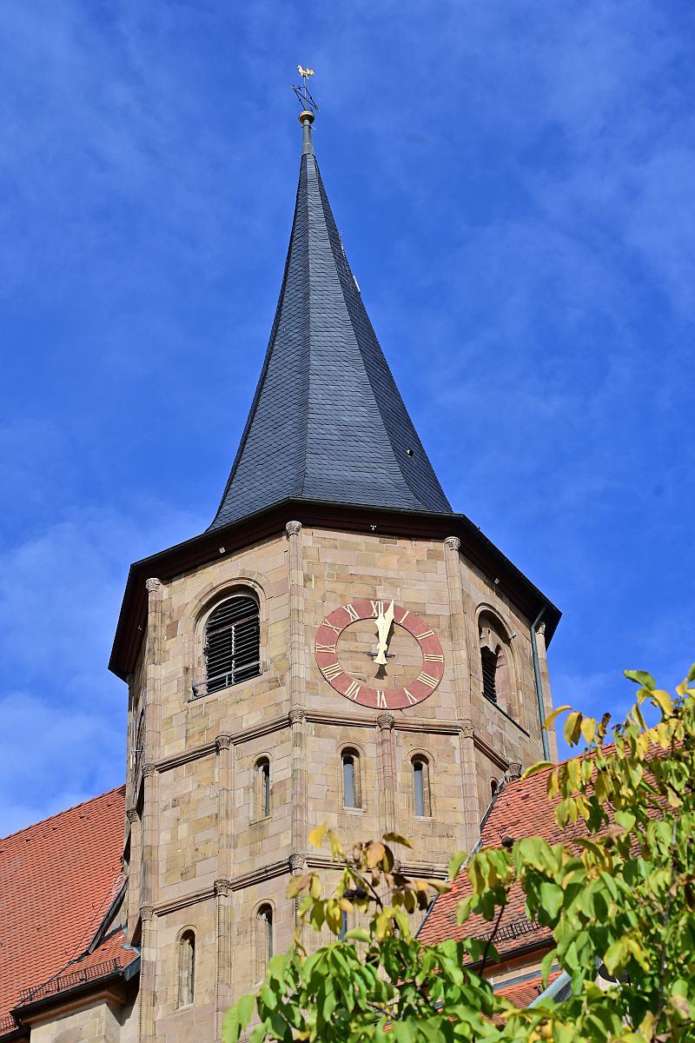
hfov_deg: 19.5
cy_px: 522
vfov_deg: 28.8
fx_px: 2027
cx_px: 348
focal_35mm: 70
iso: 64
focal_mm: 70
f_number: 8
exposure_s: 1/250
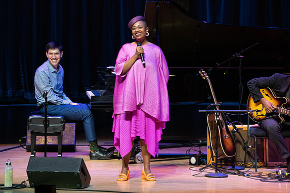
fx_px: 2804
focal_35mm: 348
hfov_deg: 5.9
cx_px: 145
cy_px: 96
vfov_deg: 4.0
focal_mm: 348
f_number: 9
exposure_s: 1/320
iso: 4000
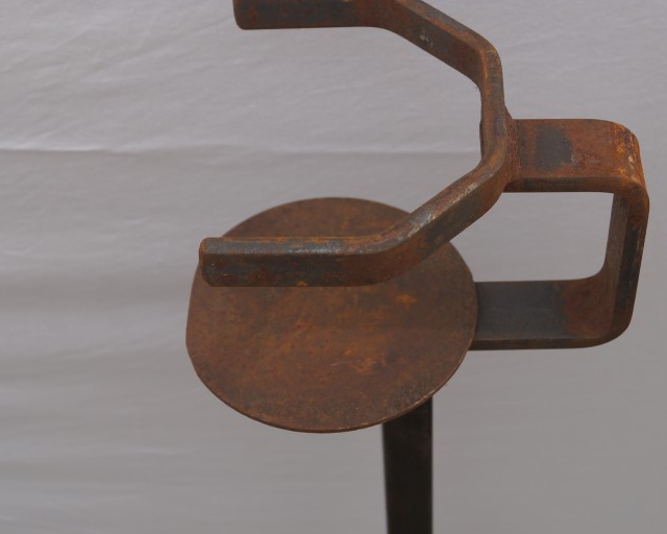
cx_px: 344
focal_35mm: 71
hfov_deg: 26.8
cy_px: 155
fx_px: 1402
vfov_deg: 21.4
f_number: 5
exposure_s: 1/320
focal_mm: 28
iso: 100
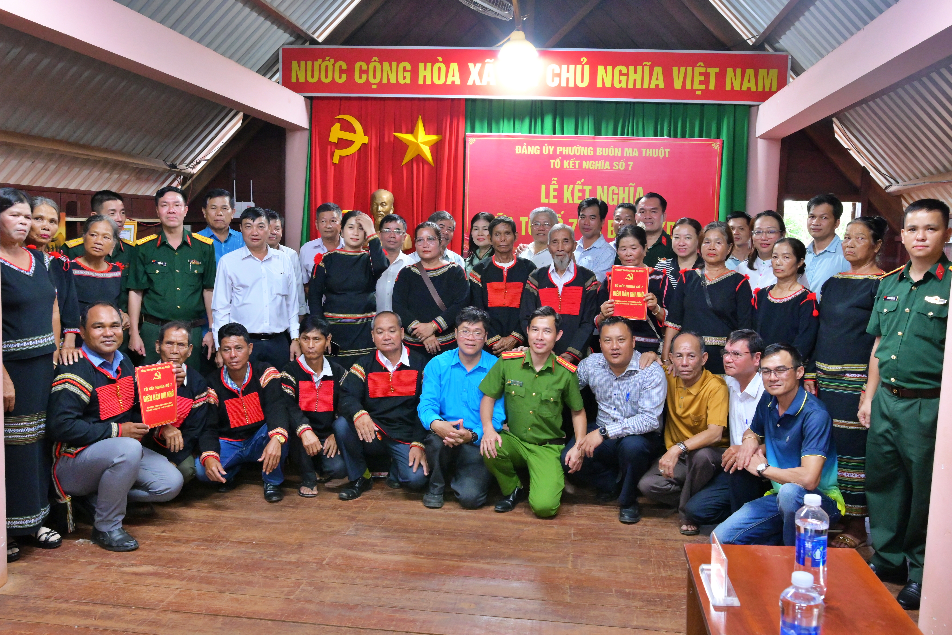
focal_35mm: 30
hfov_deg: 61.9
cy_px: 318
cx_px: 476
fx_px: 793
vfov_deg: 43.6
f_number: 5.6
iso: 3200
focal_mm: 20
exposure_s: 1/40
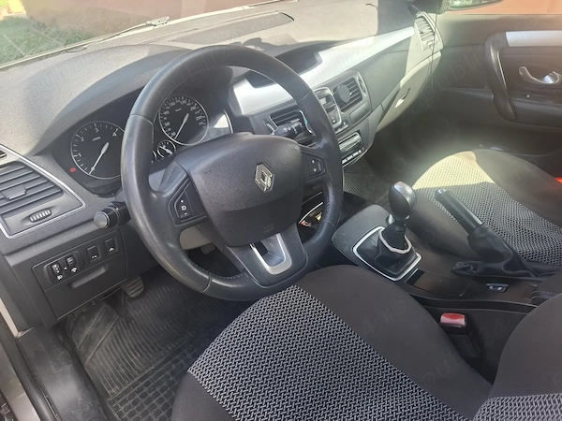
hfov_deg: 73.9
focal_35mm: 23
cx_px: 281
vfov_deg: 58.9
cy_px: 210
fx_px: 373
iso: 50
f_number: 1.8
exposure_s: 1/100
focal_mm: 5.54
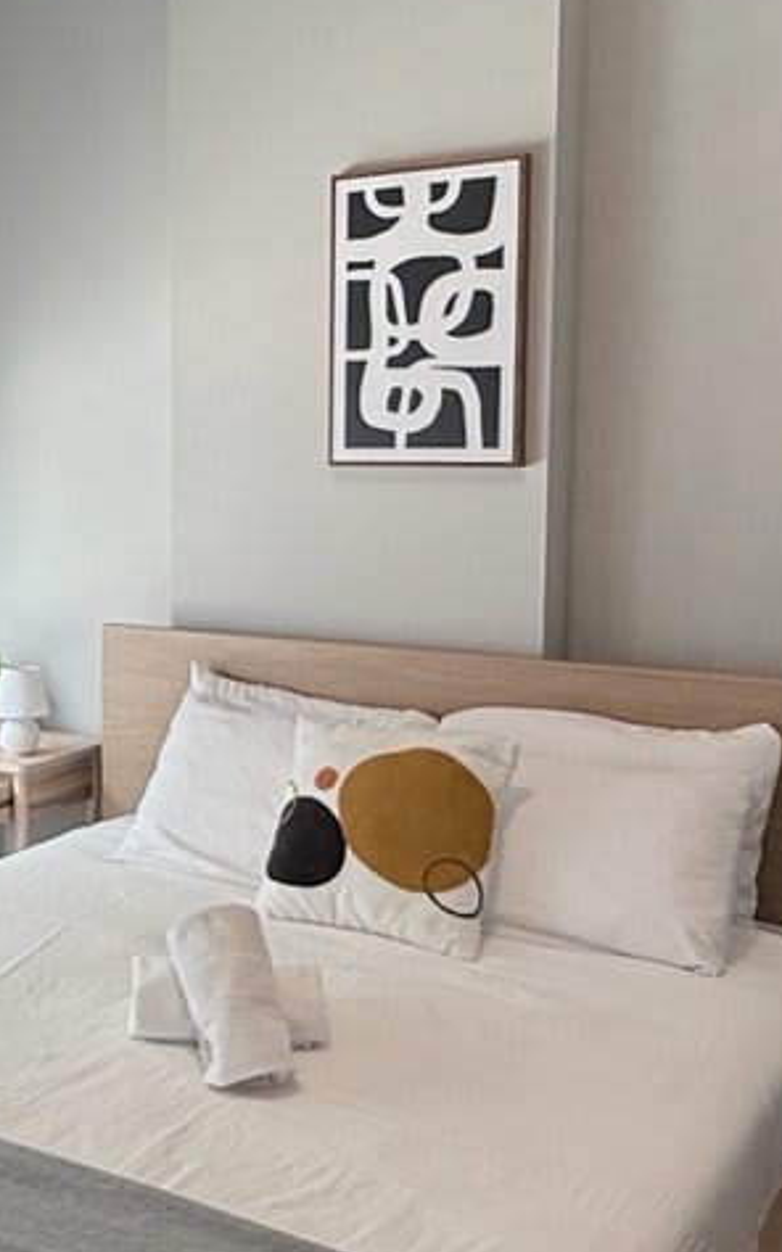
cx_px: -71
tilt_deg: -6.9
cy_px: 604
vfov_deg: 42.6
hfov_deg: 25.5
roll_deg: +0.9
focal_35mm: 47
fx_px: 1604
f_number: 2.2
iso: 64
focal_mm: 2.2
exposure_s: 1/120
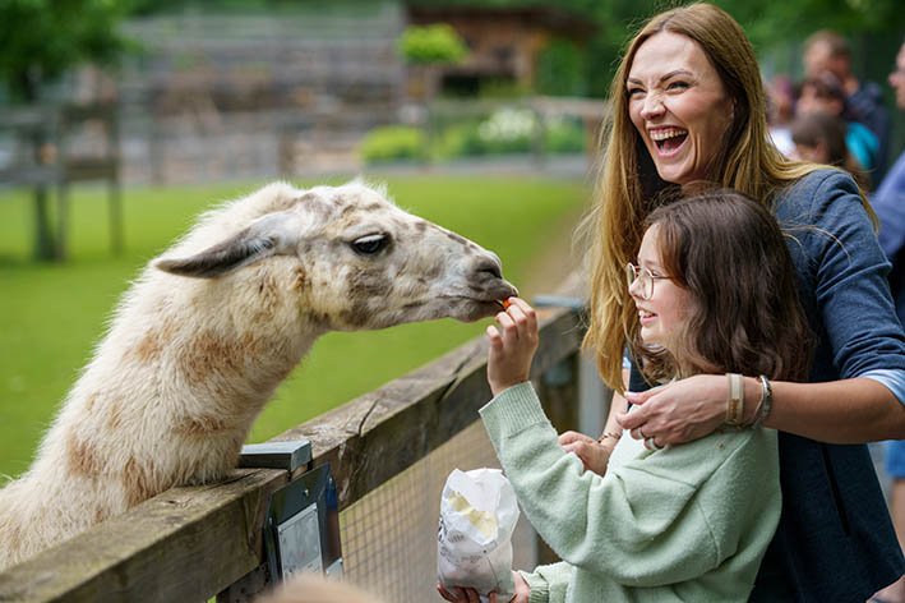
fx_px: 2136
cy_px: 302
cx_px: 452
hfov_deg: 23.9
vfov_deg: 16.1
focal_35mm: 85
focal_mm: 85
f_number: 2.5
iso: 100
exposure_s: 1/400
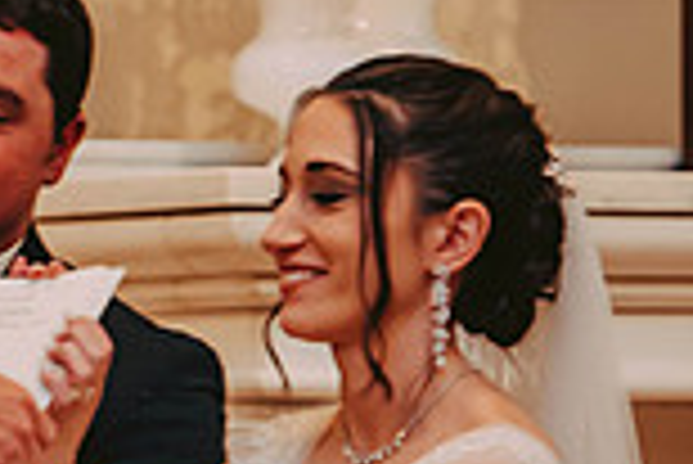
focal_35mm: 755
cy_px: 322
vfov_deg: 1.8
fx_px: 14547
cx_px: -14
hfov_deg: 2.7
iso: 800
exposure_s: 1/80
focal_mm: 200
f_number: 2.8
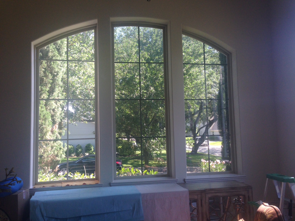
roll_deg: +1.4
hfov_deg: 55.4
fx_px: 281
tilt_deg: +5.4
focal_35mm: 33
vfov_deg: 42.9
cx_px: 148
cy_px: 110
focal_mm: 4.12
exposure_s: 1/120
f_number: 2.4
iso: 64
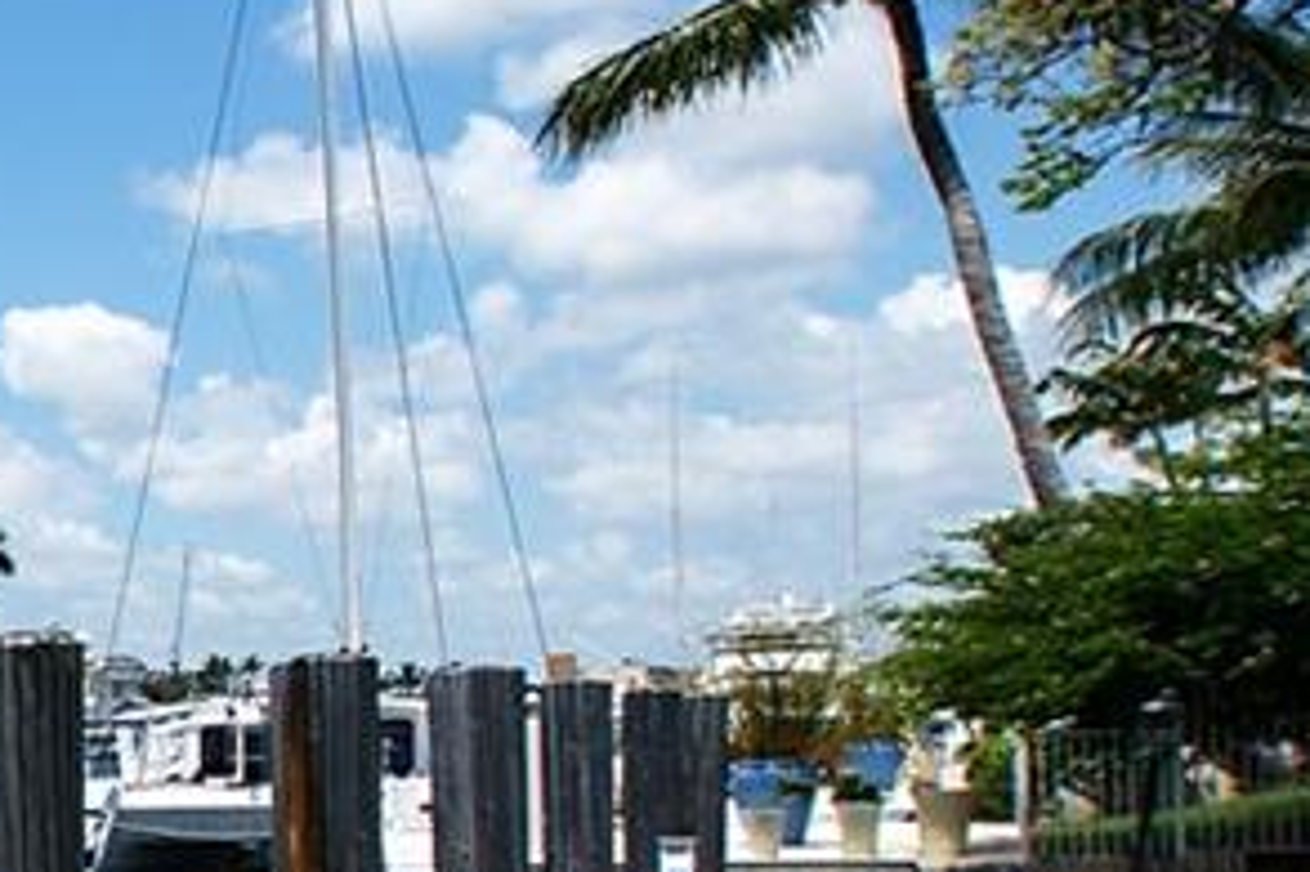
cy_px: 816
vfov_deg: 22.8
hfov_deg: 23.7
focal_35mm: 58
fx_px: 2100
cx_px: -854
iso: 100
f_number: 10
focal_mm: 11
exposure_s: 1/200
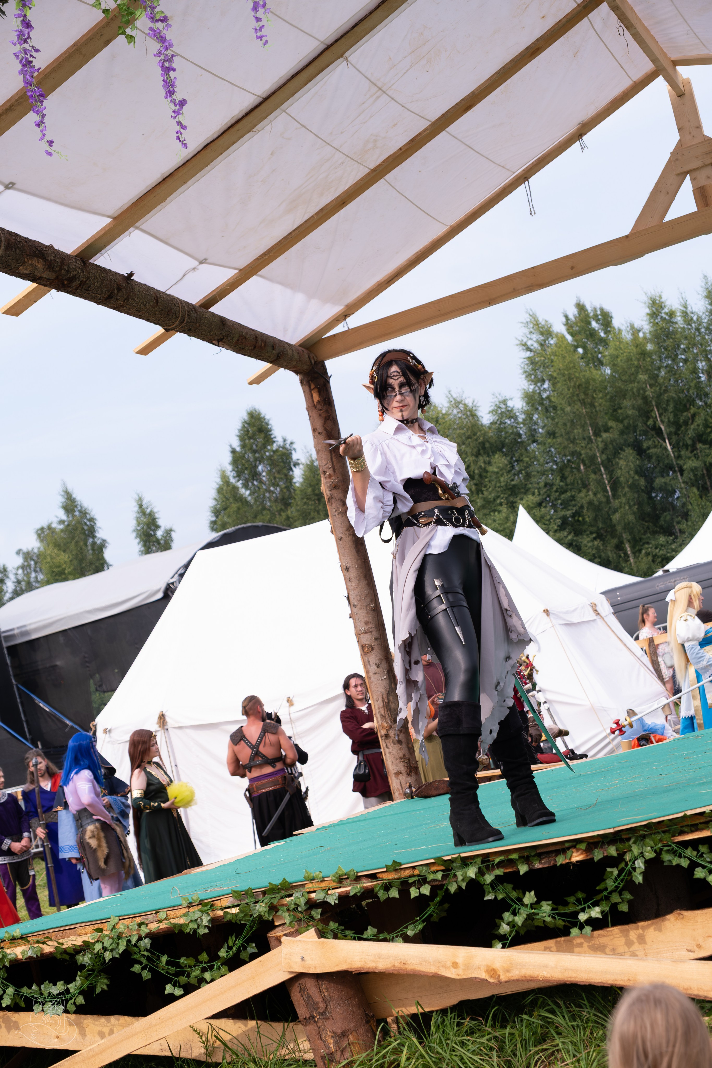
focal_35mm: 60
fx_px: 1780
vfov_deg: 33.4
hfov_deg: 22.6
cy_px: 534
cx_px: 356
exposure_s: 1/1250
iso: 320
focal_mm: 40.1
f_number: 4
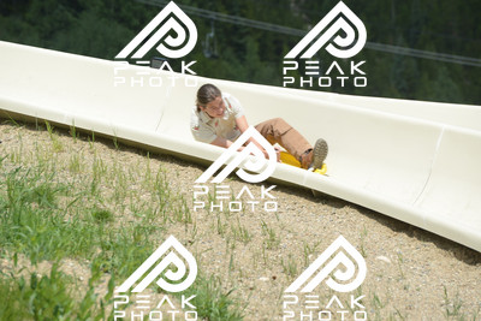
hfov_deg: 10.5
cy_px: 160
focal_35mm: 195
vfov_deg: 7.0
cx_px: 240
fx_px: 2606
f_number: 6.3
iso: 180
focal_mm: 195
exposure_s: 1/640
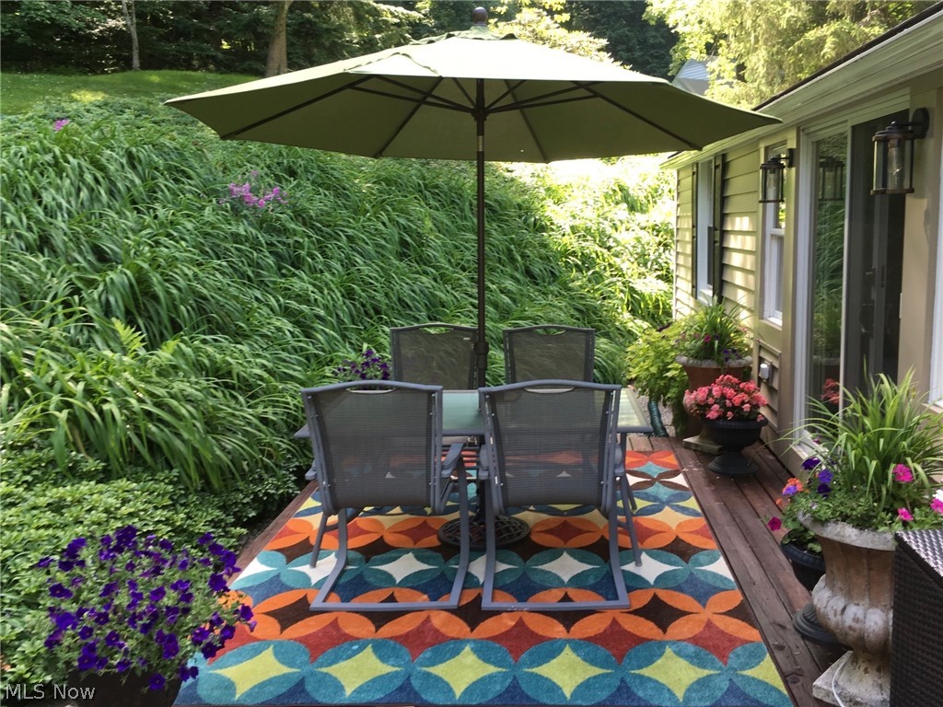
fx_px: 790
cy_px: 354
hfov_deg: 61.7
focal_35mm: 29
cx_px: 472
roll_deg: +0.6
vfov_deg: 48.2
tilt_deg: -10.4
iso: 25
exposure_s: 1/60
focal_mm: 4.15
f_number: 2.2
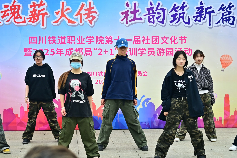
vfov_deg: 18.2
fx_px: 494
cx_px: 118
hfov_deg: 27.0
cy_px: 79
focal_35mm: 75
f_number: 4.5
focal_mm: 50
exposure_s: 1/500
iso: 640
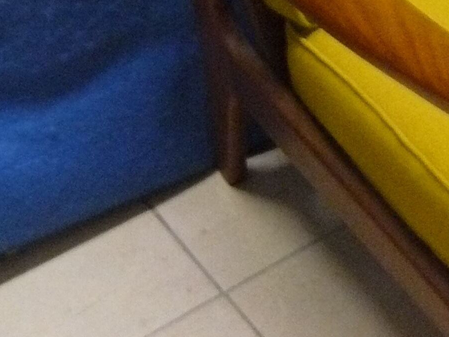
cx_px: 726
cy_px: -115
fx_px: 1595
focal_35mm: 123
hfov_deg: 14.6
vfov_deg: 11.7
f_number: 2.8
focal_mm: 6
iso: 400
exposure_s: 1/13
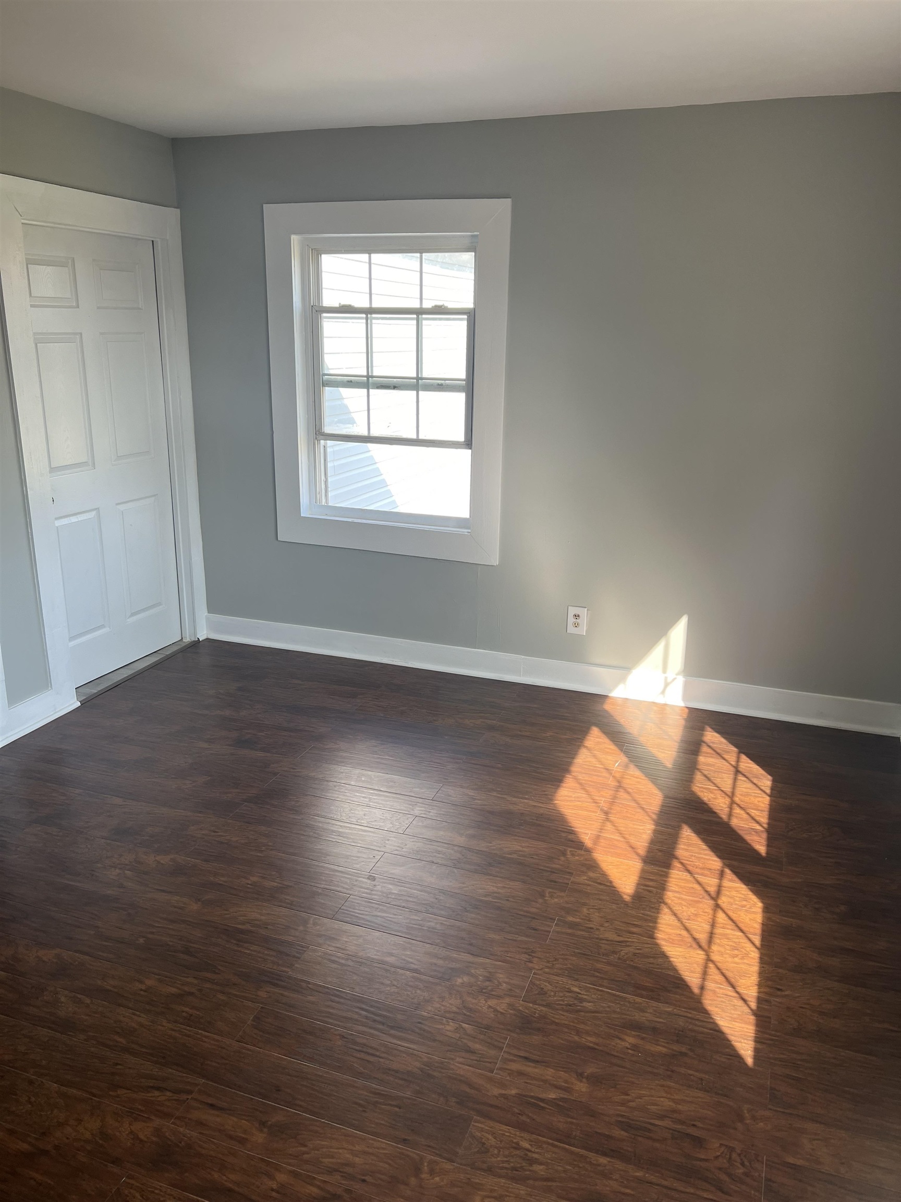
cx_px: 450
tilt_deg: -13.1
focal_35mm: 26
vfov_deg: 67.3
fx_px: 902
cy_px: 601
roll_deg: -1.8
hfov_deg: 53.1
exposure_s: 1/282
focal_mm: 5.7
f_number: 1.5
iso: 40
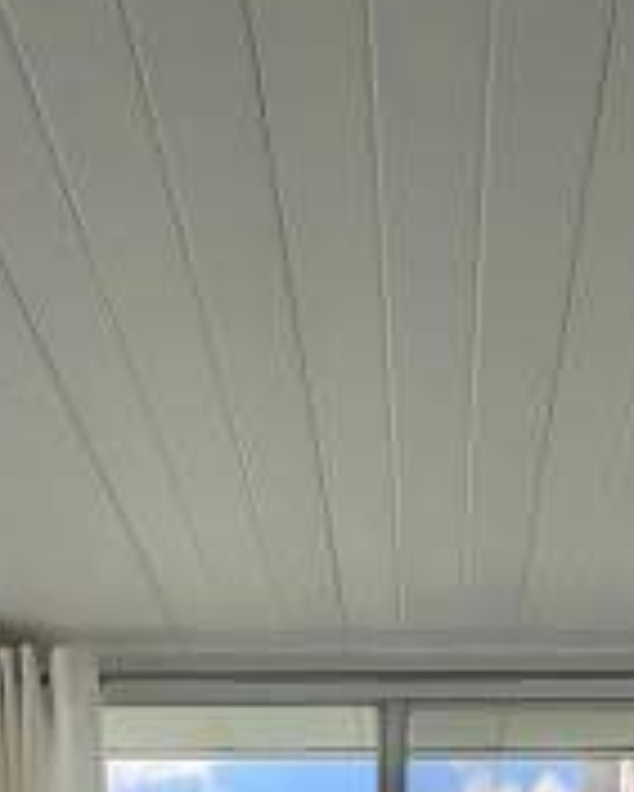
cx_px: 378
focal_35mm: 62
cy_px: 1287
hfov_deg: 24.6
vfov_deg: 22.7
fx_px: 1453
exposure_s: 1/224
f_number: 2.2
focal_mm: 2.22
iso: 40
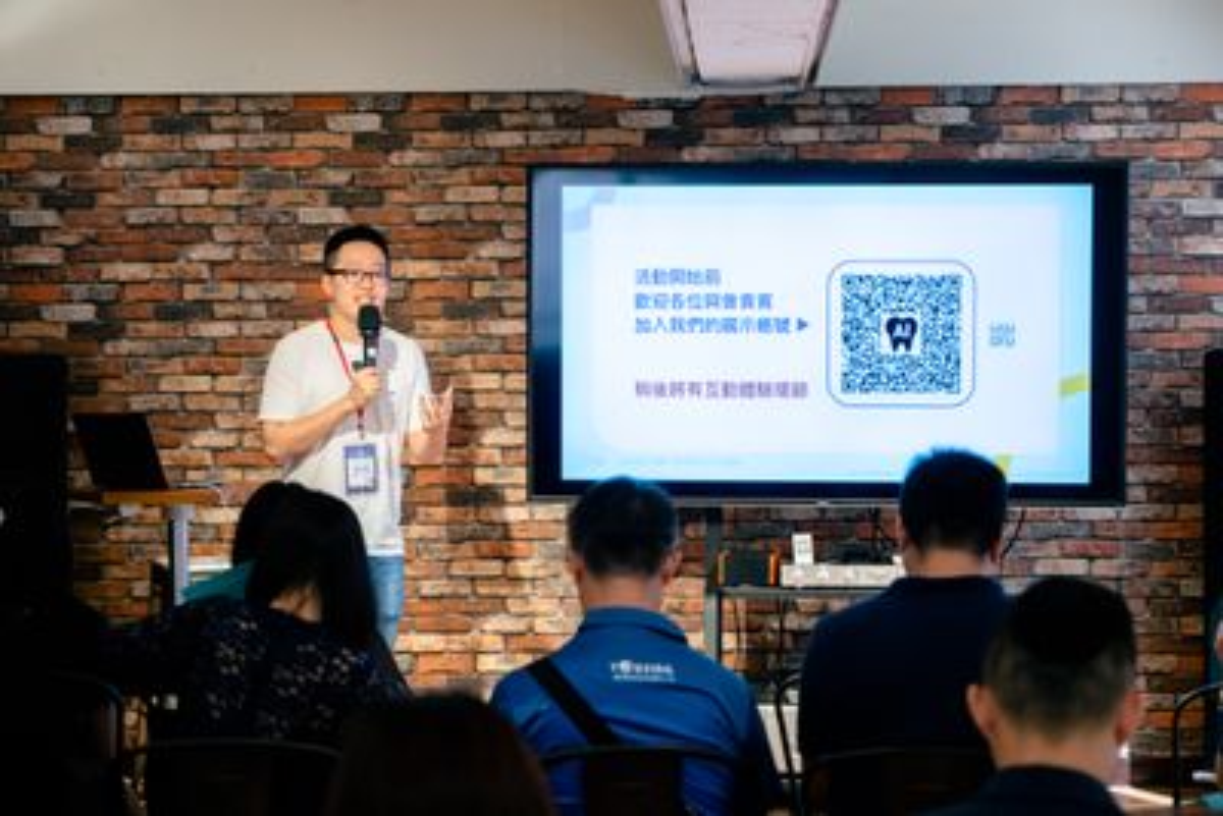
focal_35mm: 83
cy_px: 408
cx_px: 612
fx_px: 2821
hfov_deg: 24.5
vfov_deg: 16.5
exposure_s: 1/100
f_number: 2.8
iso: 800
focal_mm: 55
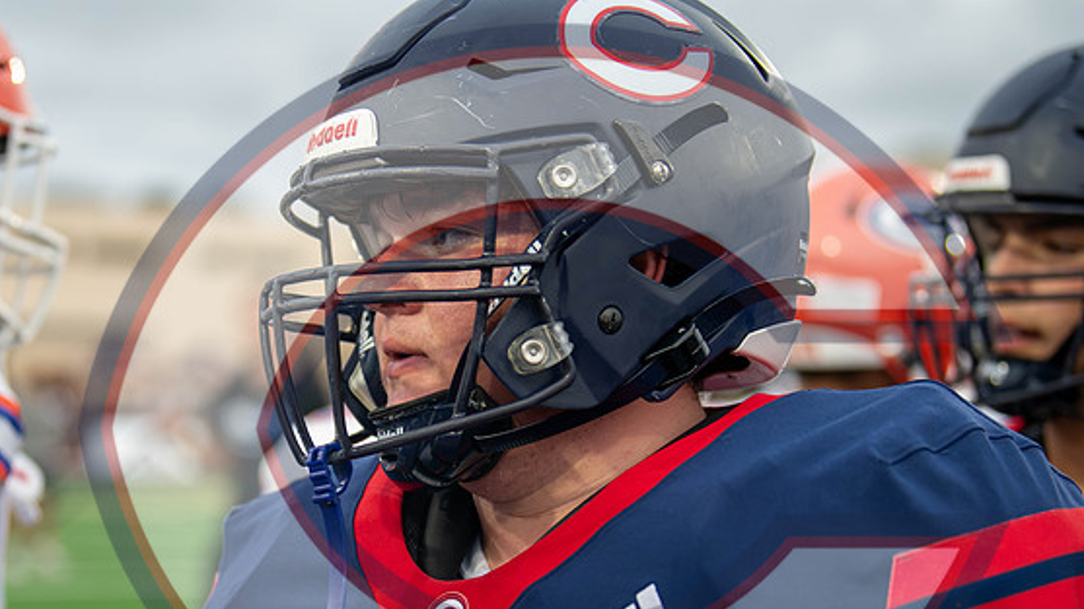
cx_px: 391
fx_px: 2989
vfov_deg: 11.6
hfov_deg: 20.5
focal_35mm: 104
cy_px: 488
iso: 1600
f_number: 2.8
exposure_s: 1/1000
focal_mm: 72
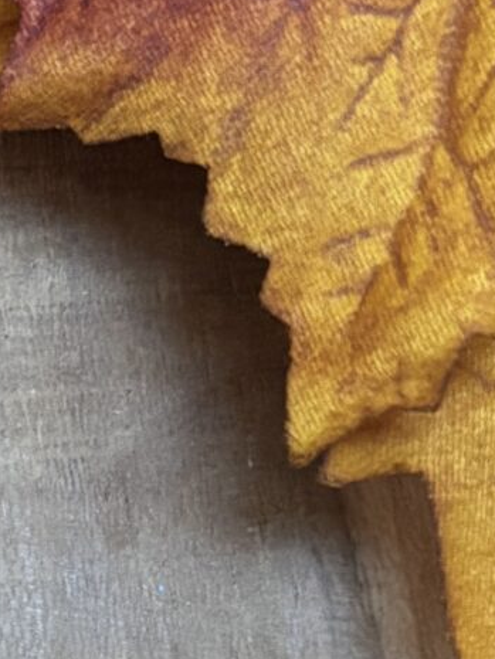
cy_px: 731
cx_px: -648
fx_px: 2725
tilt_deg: -83.0
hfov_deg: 9.4
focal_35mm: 143
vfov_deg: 13.5
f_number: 1.6
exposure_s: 1/52
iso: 500
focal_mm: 5.96
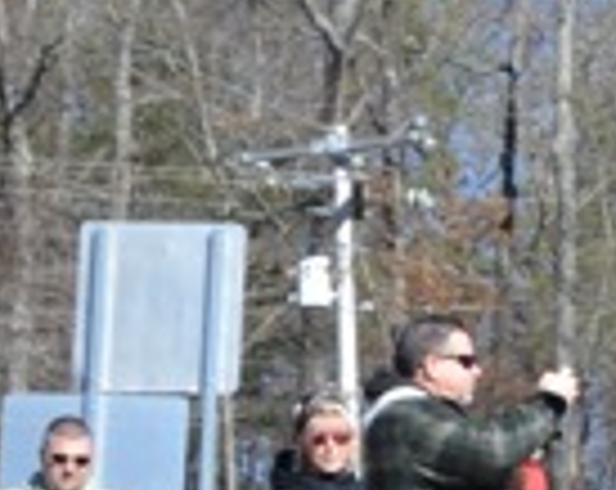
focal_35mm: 297
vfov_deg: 5.2
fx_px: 5403
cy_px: 441
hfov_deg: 5.9
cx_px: 2104
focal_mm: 24
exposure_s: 1/200
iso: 100
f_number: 7.1
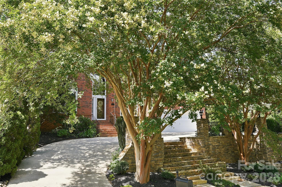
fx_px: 250
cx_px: 141
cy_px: 94
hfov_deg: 58.8
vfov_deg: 41.0
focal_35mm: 32
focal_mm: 32
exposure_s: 1/80
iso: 100
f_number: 5
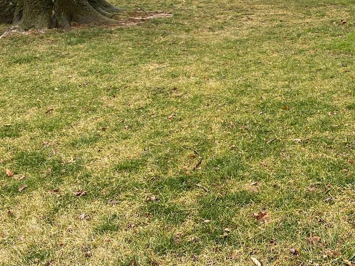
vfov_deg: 22.9
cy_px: 13
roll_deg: +1.7
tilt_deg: -10.4
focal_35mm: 62
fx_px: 636
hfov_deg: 30.3
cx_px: 293
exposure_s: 1/121
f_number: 1.8
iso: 64
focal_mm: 4.25
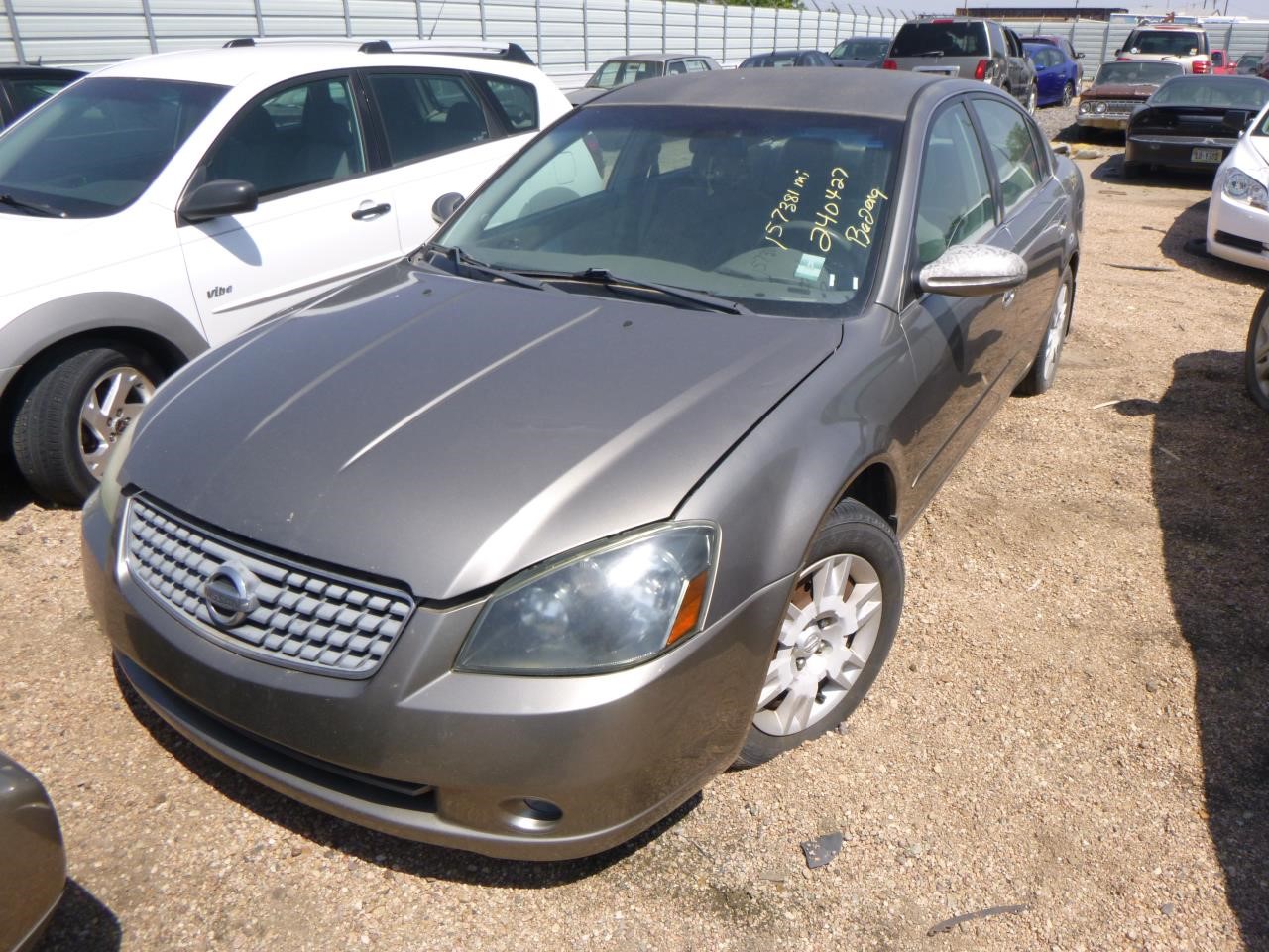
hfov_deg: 69.4
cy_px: 476
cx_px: 634
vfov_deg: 54.9
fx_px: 916
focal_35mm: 25
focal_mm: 4.5
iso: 100
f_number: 3.9
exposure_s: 1/500
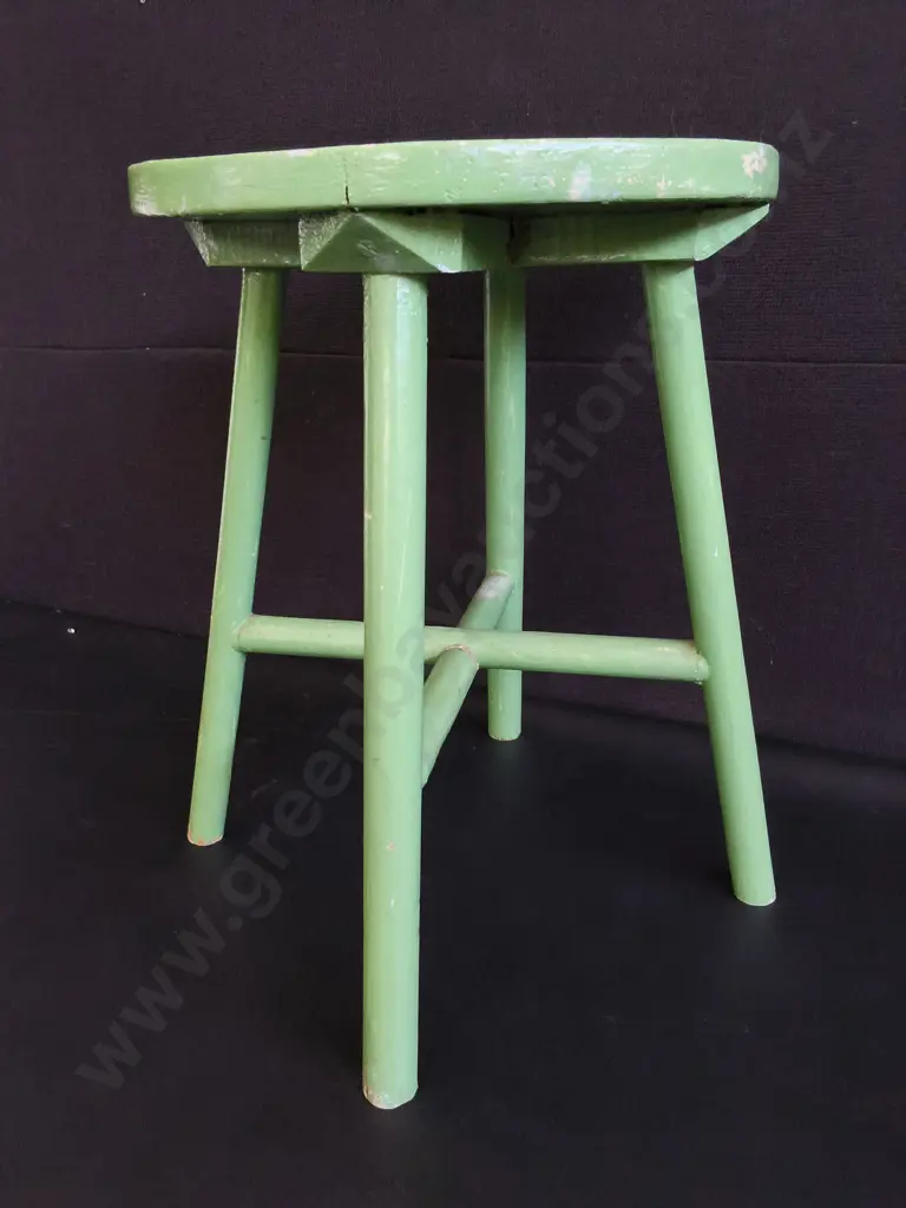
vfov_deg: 65.3
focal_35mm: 27
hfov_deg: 51.4
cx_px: 453
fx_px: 942
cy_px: 604
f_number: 2
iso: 200
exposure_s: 1/100
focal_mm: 2.87
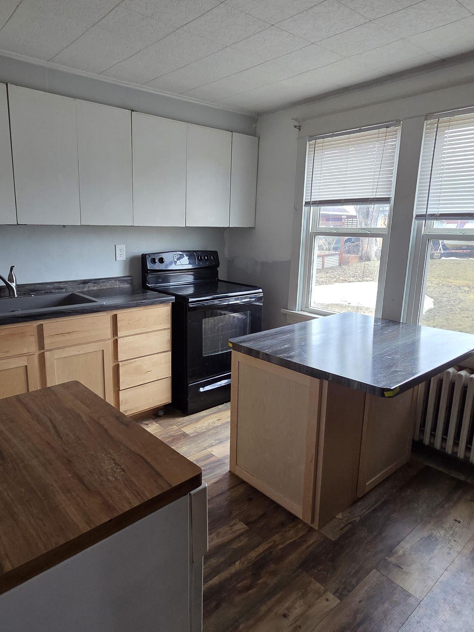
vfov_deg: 81.7
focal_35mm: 20
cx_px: 214
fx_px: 365
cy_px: 314
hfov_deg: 65.8
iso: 250
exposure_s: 1/60
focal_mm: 2.2
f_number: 2.2
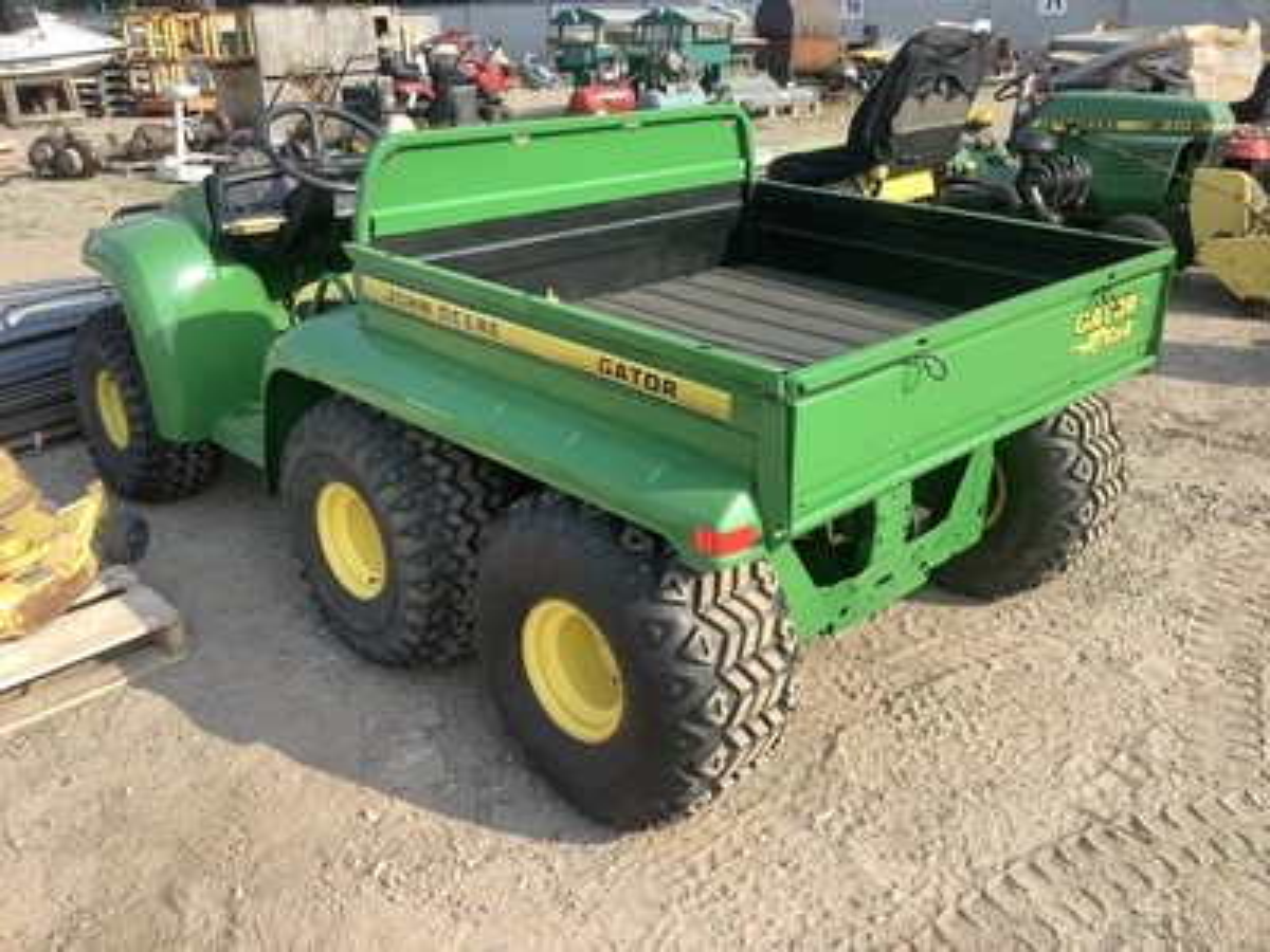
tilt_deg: -22.0
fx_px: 1137
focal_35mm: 31
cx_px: 635
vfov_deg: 45.4
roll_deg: +2.3
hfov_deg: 58.4
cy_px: 476
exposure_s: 1/452
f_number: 2.4
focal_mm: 3.3
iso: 25
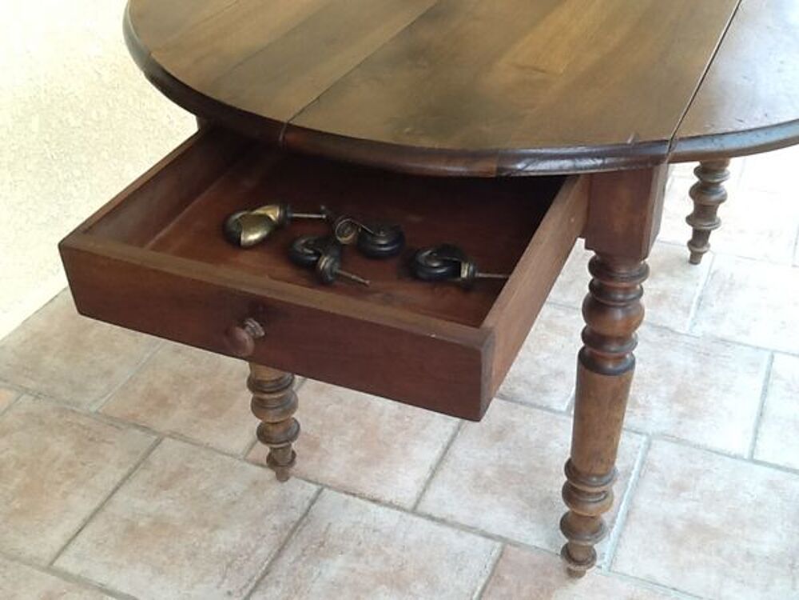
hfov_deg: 42.9
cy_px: 300
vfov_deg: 32.9
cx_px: 400
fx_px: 1016
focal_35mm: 44
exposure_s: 1/120
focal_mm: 2.03
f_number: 2.4
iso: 50
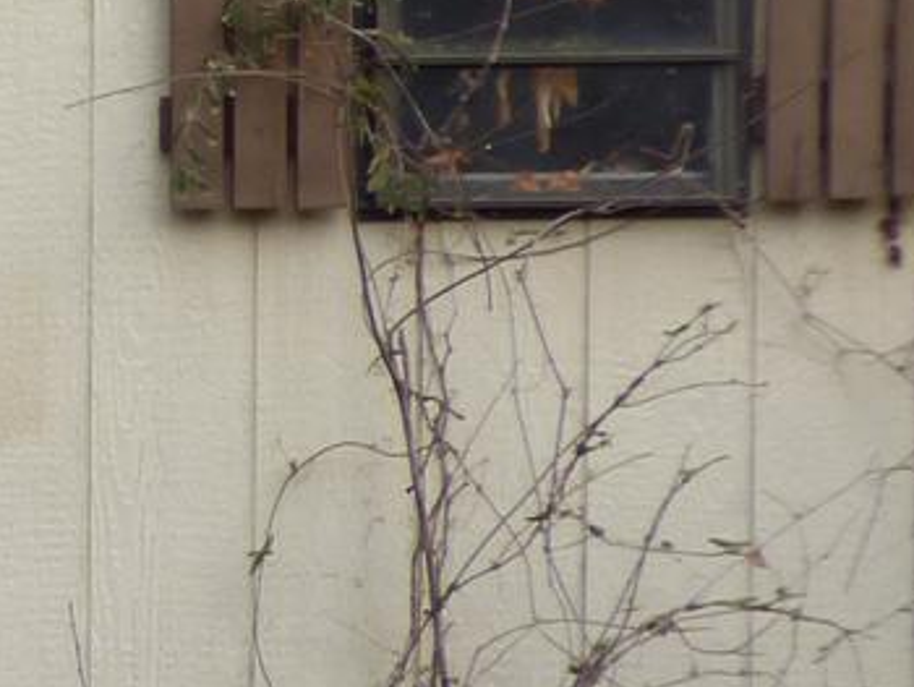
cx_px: -969
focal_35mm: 228
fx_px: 6024
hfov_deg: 8.2
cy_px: 525
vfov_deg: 6.5
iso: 100
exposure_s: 1/160
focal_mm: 6.8
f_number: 3.5
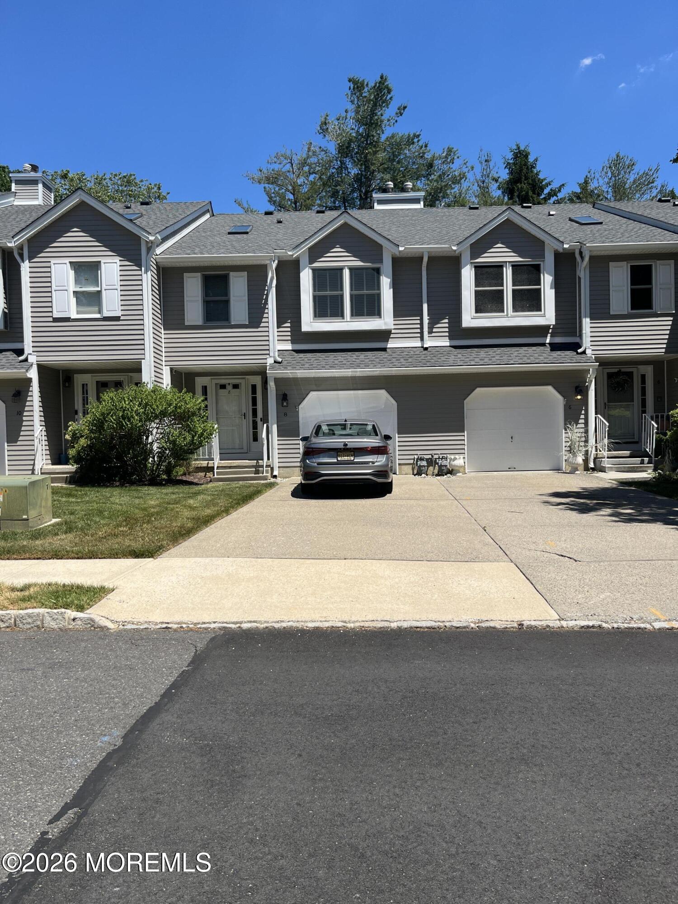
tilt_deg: -1.1
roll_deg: +3.3
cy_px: 452
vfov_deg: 67.3
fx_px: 679
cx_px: 339
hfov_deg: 53.1
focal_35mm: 26
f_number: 1.6
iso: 50
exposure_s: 1/3745
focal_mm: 5.1
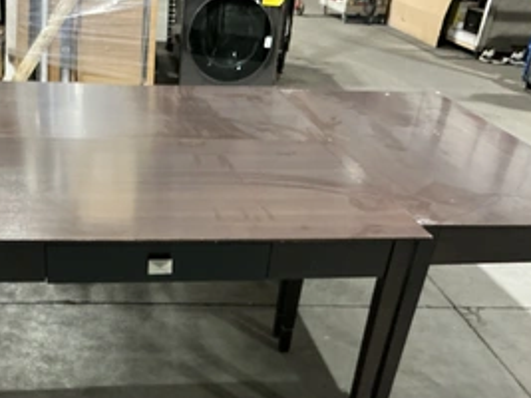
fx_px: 644
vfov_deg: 33.9
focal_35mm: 42
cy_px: 281
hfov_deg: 43.9
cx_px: 159
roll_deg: -4.1
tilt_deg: -28.9
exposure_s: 1/34
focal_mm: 3
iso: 320
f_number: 1.8
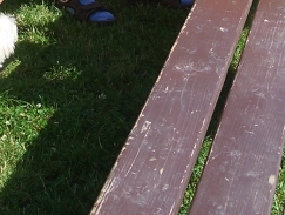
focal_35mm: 115
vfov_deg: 12.3
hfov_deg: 17.0
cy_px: -110
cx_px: 90
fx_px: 948
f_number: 4.3
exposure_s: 1/400
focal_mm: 5.8
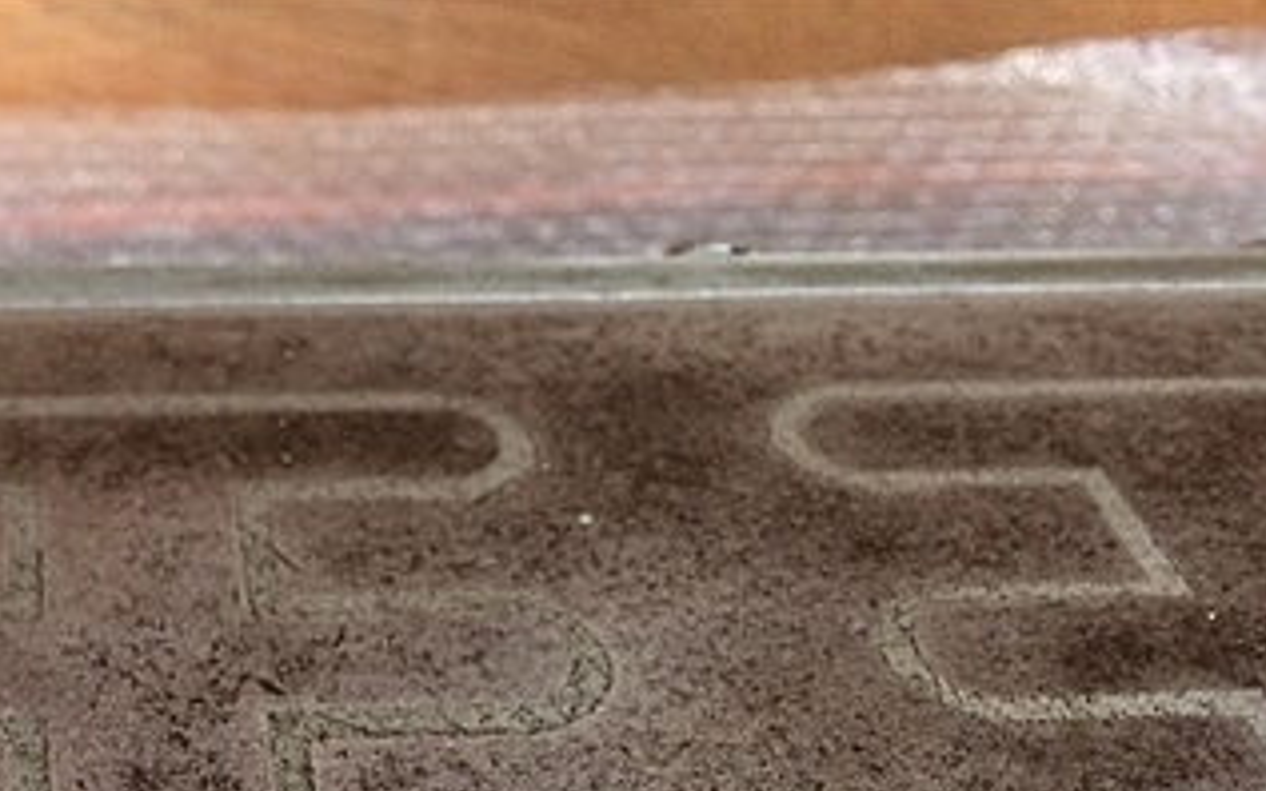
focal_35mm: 62
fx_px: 2139
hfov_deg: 31.6
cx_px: 152
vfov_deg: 19.7
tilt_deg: -41.3
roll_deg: +0.3
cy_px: 943
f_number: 2.2
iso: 125
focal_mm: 4.15
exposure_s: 1/30
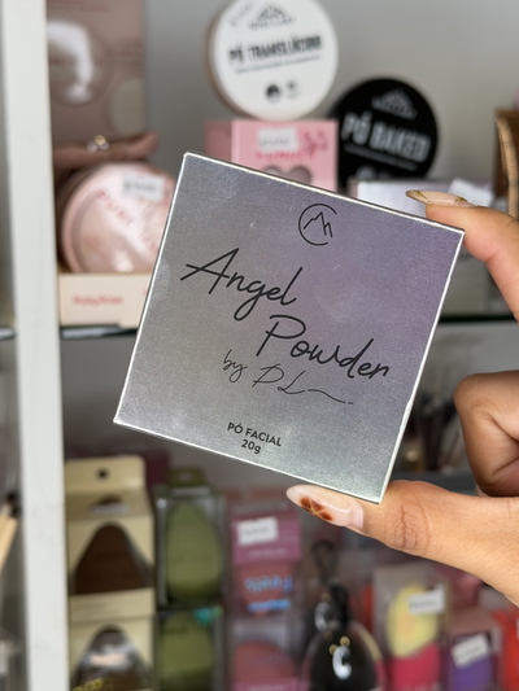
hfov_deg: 30.3
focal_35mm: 48
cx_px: 260
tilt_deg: -11.5
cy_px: 346
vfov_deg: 39.6
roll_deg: -1.3
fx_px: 959
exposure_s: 1/118
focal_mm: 6.76
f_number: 1.78
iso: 64
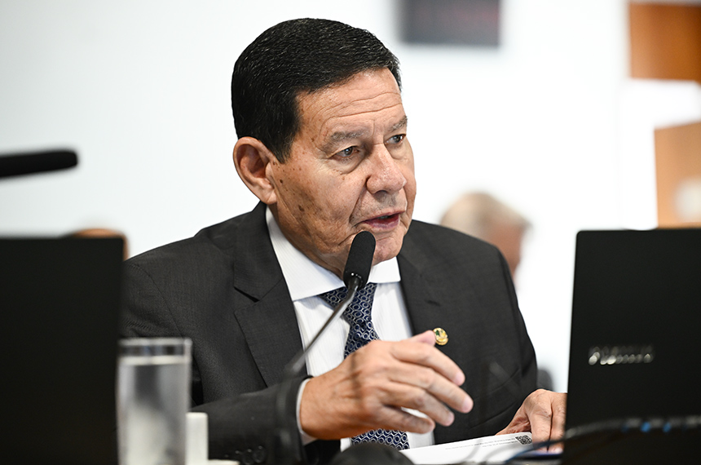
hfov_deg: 14.2
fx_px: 2818
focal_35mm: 145
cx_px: 350
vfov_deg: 9.4
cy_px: 232
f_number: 2.8
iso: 1600
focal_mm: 145
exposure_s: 1/125
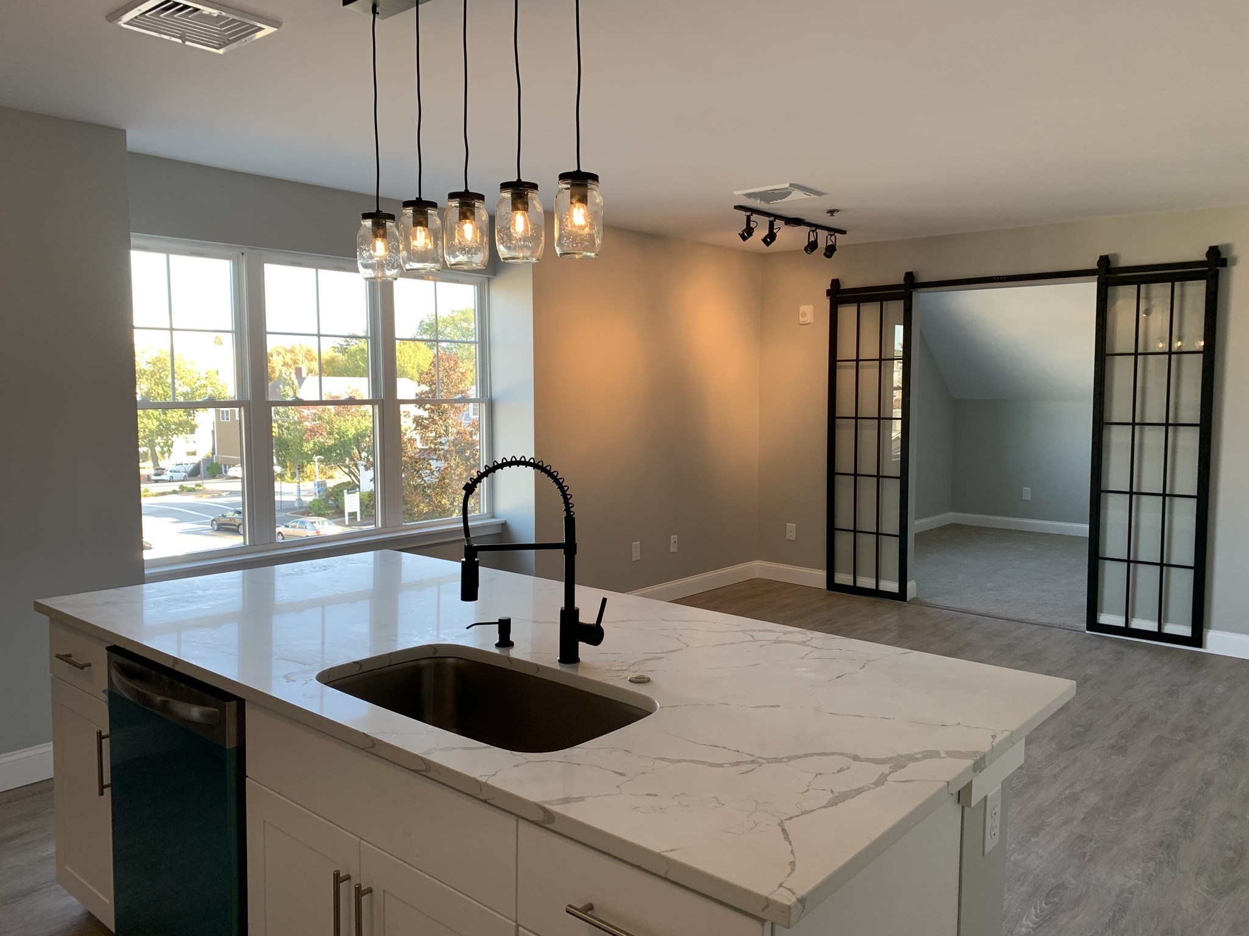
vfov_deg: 53.1
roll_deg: -0.1
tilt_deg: -5.9
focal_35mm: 26
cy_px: 468
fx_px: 938
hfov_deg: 67.3
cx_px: 624
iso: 64
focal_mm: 4.25
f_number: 1.8
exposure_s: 1/120
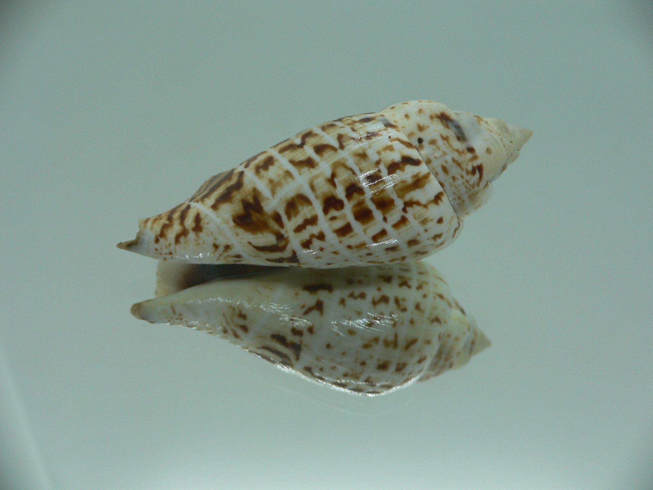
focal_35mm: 35
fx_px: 660
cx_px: 326
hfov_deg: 52.6
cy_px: 245
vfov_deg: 40.7
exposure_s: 1/60
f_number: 2.8
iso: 80
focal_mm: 4.6
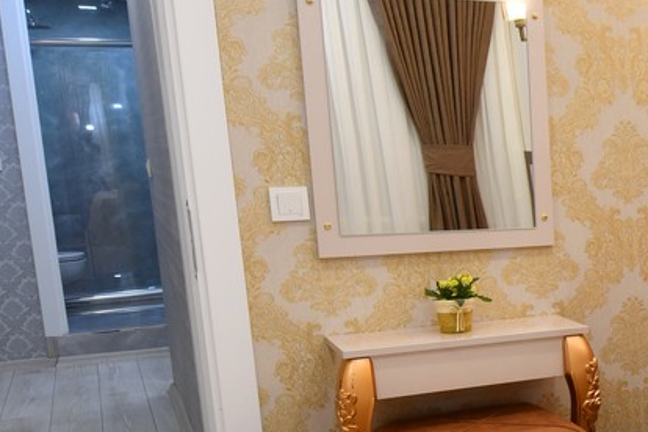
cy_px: 348
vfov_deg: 23.0
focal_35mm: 58
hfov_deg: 28.2
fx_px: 1044
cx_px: 848
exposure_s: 1/3
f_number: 14
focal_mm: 15
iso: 200
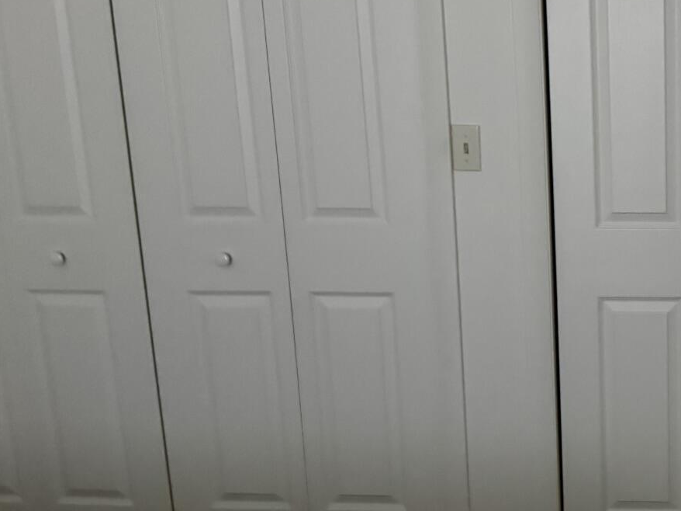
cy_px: 275
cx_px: 668
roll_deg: -2.5
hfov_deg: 31.9
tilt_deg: -11.7
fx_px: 1101
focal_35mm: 56
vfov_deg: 26.1
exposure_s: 1/31
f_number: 1.78
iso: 1000
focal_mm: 6.76
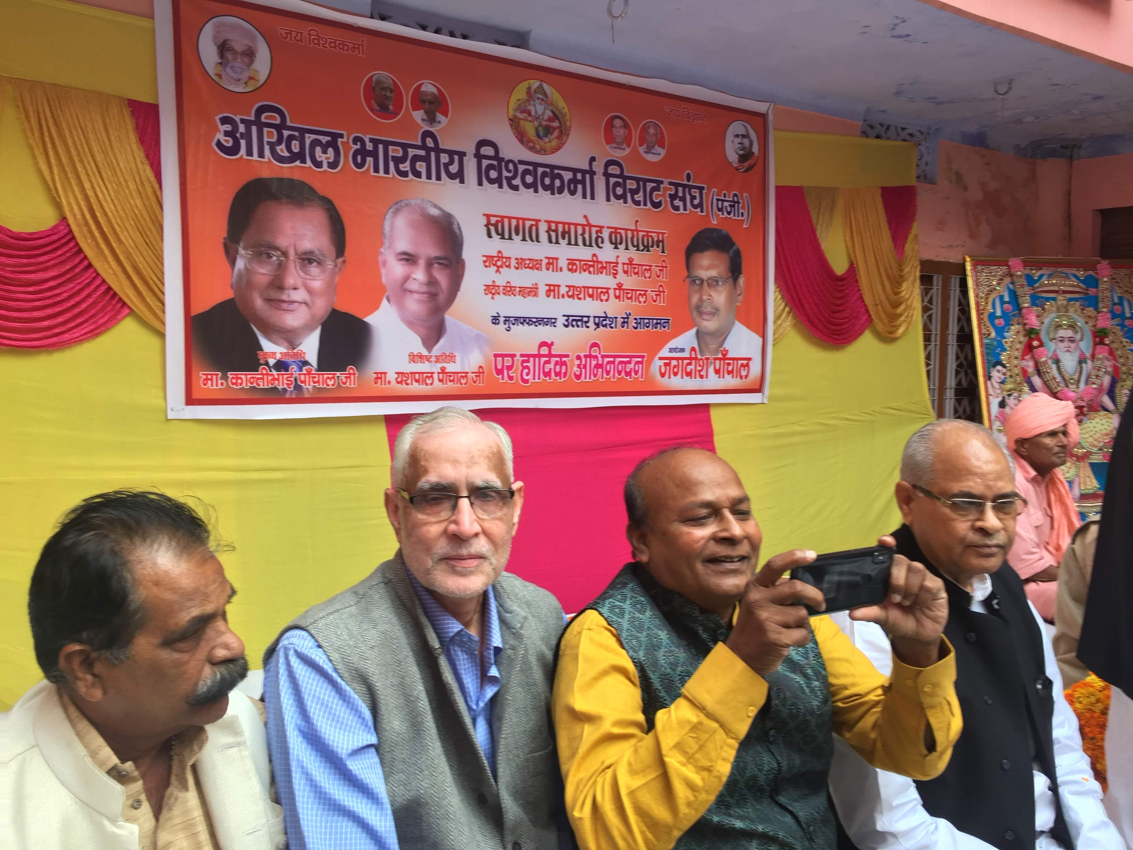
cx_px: 566
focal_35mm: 29
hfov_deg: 61.7
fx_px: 949
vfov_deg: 48.2
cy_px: 425
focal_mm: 4.15
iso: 32
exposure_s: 1/100
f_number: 2.2
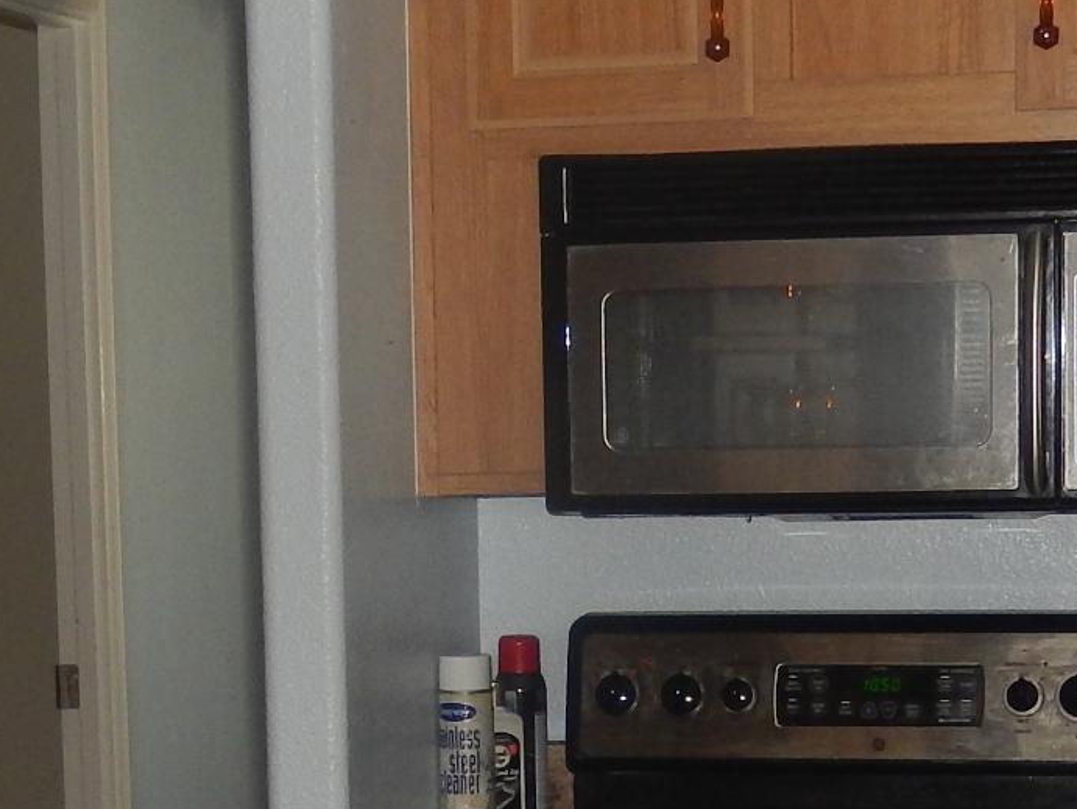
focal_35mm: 108
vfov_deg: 13.5
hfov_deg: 18.2
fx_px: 3362
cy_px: 826
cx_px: 535
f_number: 3.6
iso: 200
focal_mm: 5.1
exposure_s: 1/30
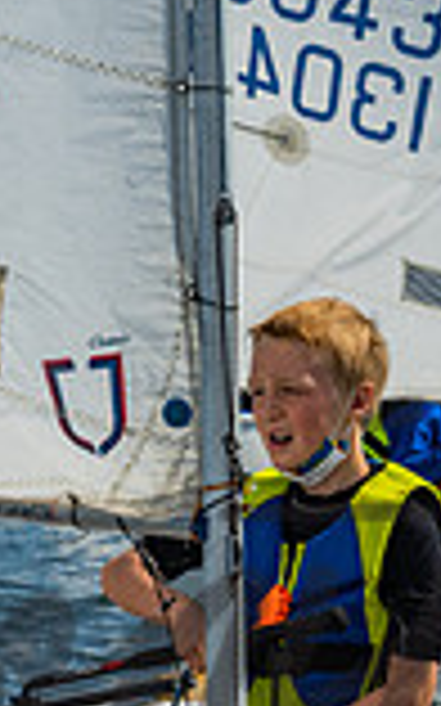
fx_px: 6968
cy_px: 618
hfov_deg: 3.6
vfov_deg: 5.8
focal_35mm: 362
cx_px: -40
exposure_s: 1/250
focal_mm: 96
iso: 250
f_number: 10
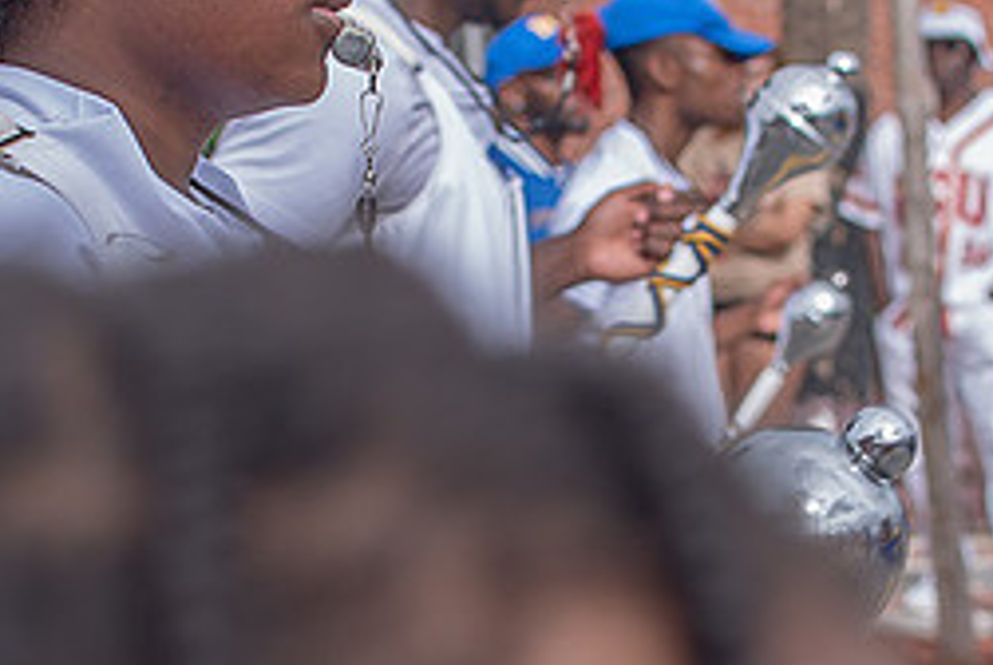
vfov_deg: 11.4
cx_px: 451
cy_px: 493
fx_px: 3314
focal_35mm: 120
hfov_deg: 17.0
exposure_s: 1/500
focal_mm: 35
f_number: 4
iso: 100
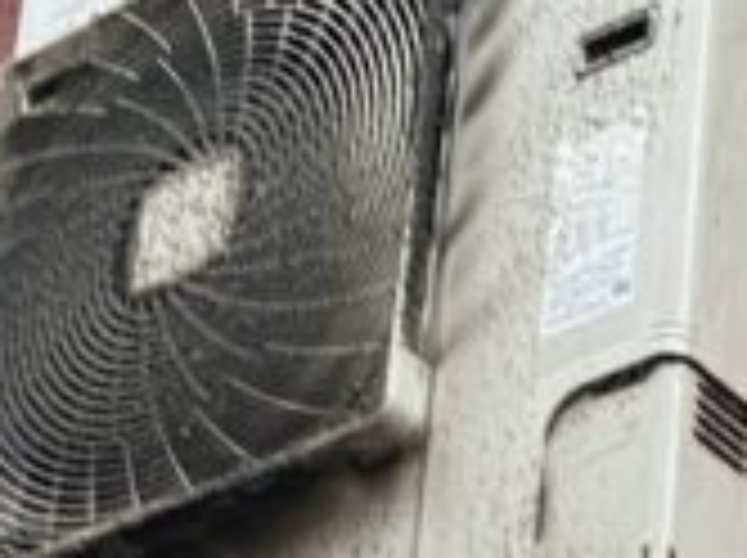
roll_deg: -3.1
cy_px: 1098
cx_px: 828
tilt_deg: +26.0
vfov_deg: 8.2
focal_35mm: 173
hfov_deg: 11.3
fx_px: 3728
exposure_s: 1/50
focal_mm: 3.99
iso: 50
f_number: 1.8
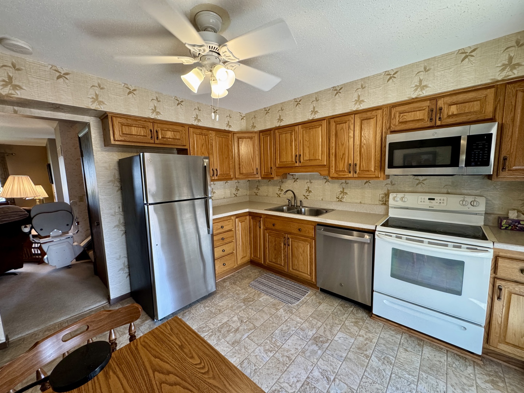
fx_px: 212
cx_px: 262
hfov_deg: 102.1
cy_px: 196
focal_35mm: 14
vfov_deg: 85.7
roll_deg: +1.8
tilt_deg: -6.7
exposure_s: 1/120
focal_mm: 2.22
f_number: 2.2
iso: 250
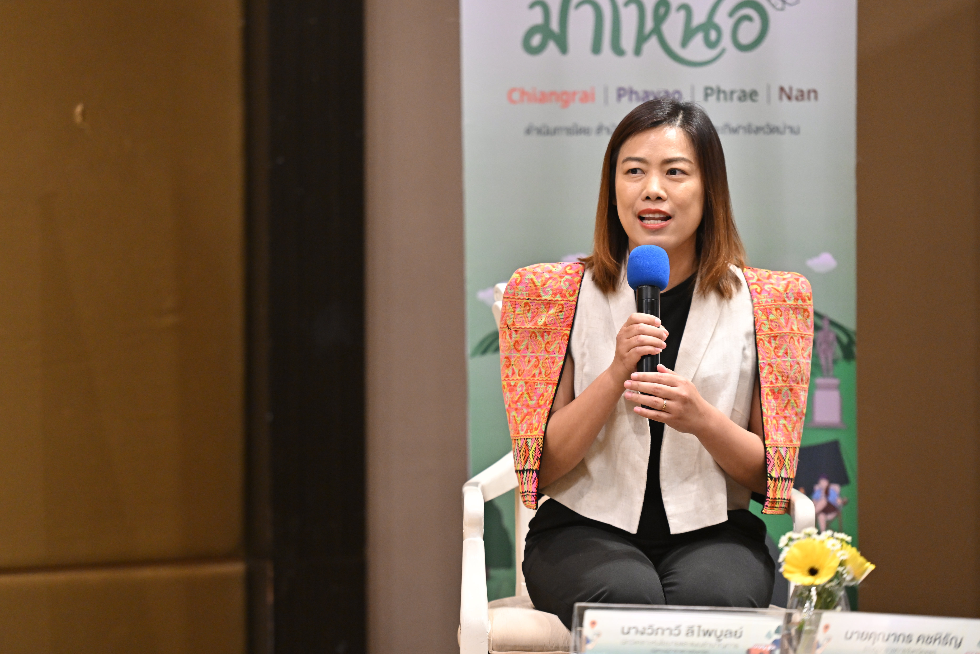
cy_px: 327
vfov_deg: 8.1
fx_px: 4627
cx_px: 490
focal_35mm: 170
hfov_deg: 12.1
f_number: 2.8
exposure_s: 1/100
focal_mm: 170
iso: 2500
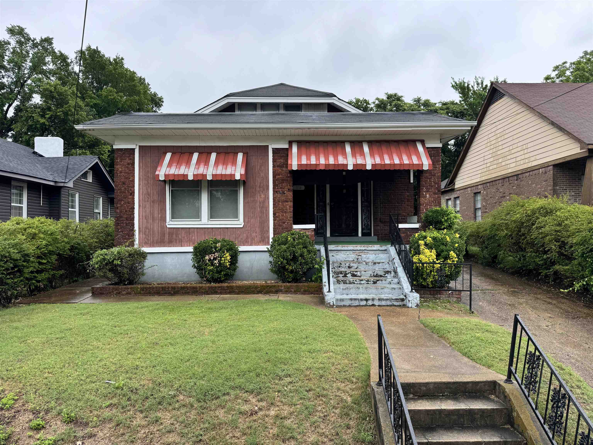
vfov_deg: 56.8
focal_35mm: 24
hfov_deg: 71.6
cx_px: 296
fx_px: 411
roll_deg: +0.7
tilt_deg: +0.5
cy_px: 222
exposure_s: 1/1597
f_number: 1.78
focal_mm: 6.76
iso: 80
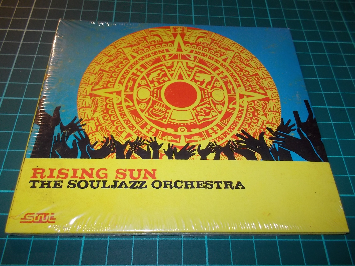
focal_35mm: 29
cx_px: 178
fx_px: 297
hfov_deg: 61.7
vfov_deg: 48.2
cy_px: 133
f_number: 3.3
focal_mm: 4.1
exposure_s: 1/30
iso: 200
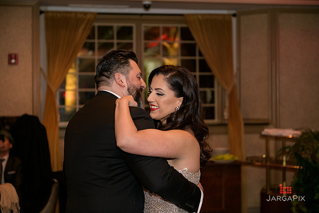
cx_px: 160
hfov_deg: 28.8
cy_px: 106
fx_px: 620
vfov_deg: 19.5
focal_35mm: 70
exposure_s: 1/100
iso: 1600
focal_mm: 70
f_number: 3.2
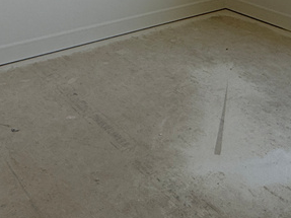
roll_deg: -1.3
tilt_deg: -14.9
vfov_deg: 27.1
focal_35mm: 50
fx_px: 420
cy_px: -12
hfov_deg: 38.2
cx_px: 153
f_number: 2.2
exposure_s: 1/193
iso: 64
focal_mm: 2.22
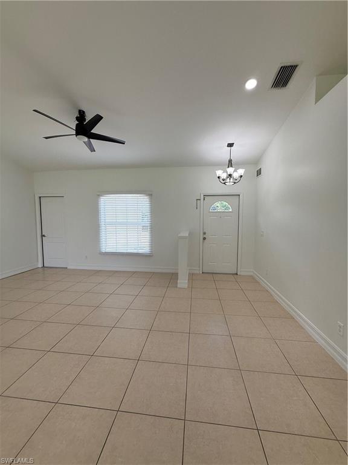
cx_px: 174
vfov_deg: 102.1
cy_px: 232
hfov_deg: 85.7
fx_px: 188
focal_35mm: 14
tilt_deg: -3.6
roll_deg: -1.3
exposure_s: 1/194
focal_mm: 2.22
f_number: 2.2
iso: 64
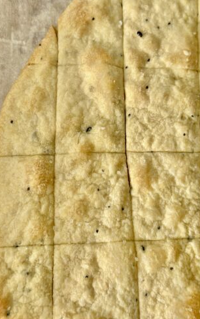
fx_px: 453
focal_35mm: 52
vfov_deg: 38.9
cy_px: 159
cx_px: 109
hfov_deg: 24.9
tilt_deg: -78.8
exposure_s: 1/1157
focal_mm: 6.86
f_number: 1.78
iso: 80
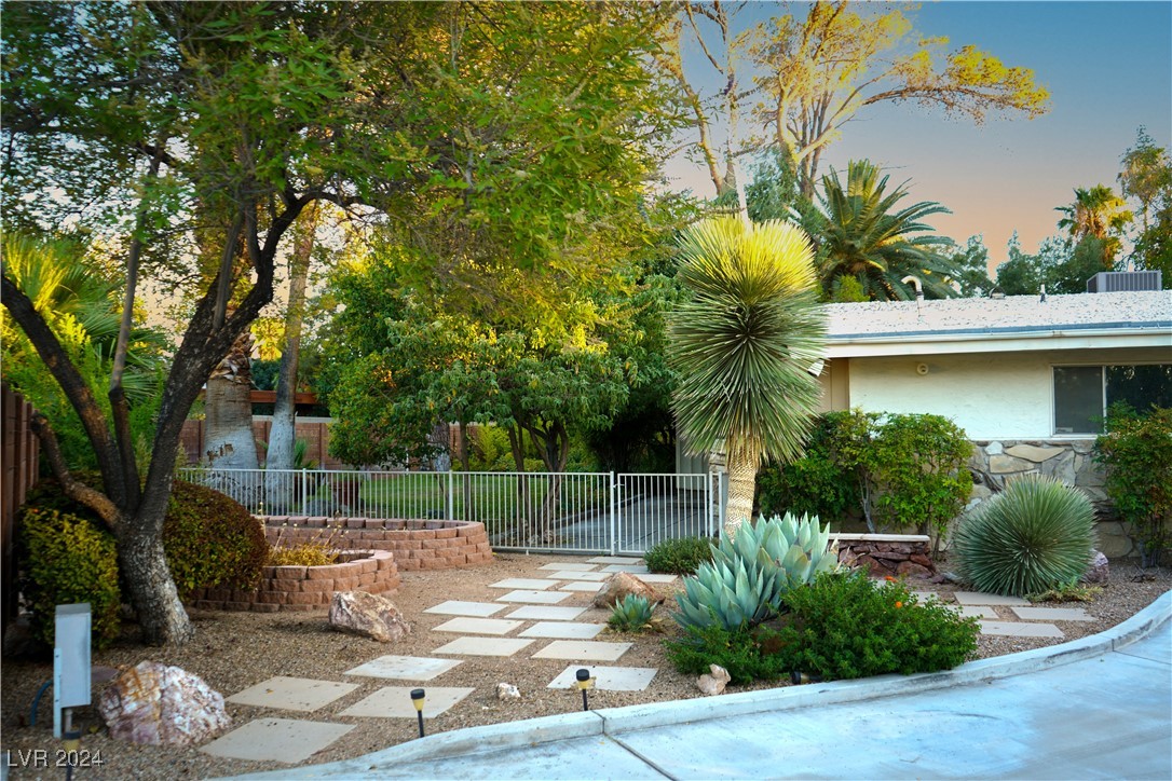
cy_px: 390
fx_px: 977
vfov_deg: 43.6
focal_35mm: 30
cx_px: 586
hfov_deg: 61.9
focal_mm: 30
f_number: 3.5
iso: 64
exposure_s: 1/50
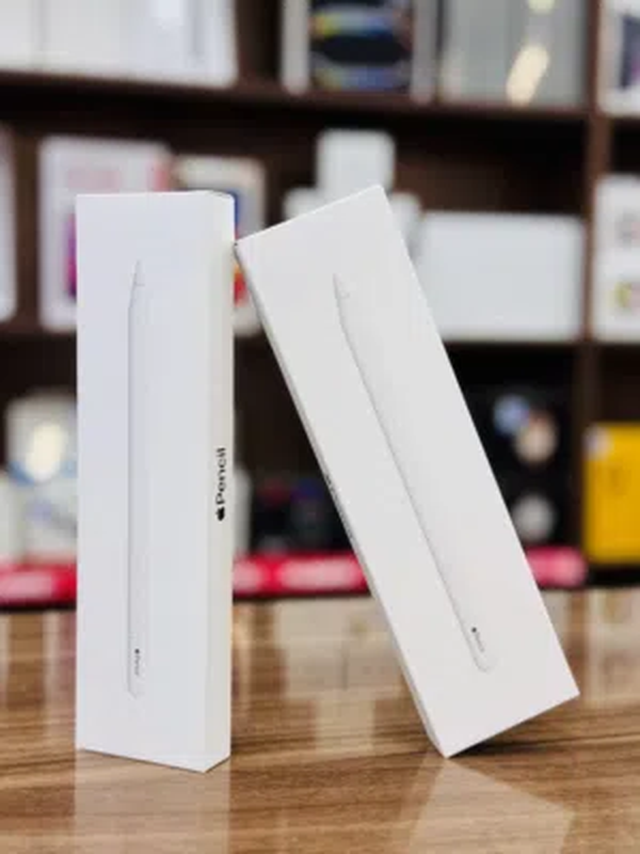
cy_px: 427
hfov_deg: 30.3
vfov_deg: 39.7
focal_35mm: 48
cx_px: 320
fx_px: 1183
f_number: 1.78
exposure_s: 1/100
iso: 64
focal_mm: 6.76
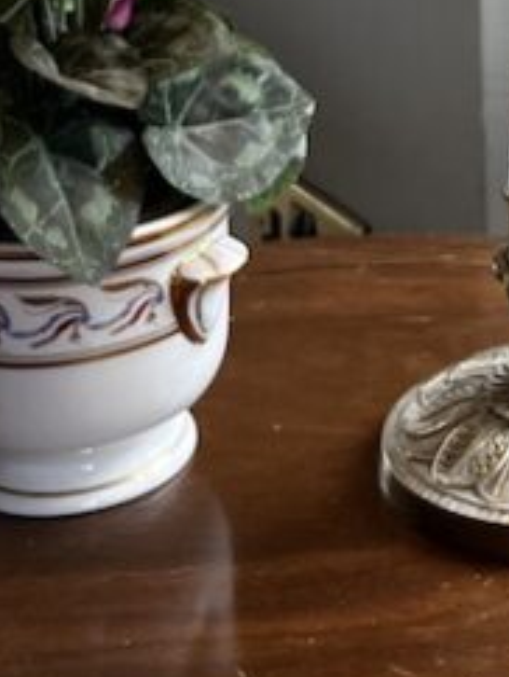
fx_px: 2153
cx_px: 775
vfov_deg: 15.8
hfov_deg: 12.8
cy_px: -448
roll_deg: +0.8
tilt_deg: -7.9
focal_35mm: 110
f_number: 1.6
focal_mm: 5.1
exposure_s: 1/122
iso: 64
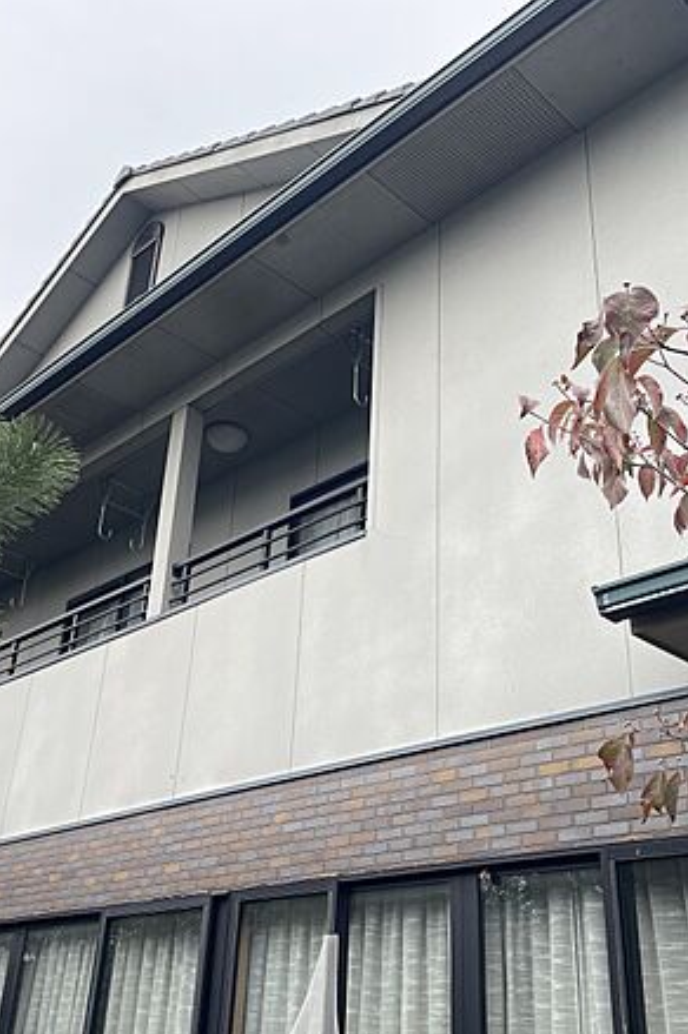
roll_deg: -4.4
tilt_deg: +28.0
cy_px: 525
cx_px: 304
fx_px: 1062
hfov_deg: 35.8
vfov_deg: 51.9
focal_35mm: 37
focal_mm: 4.2
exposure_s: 1/331
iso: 32
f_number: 1.6
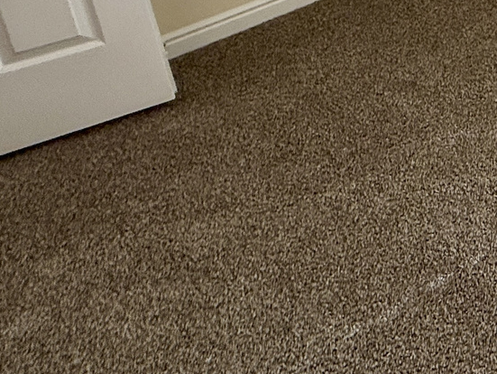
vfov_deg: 21.5
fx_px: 747
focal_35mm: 52
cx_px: 800
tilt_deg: -13.2
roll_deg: +2.5
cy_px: -242
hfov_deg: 24.9
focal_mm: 2.22
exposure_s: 1/233
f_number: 2.2
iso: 64
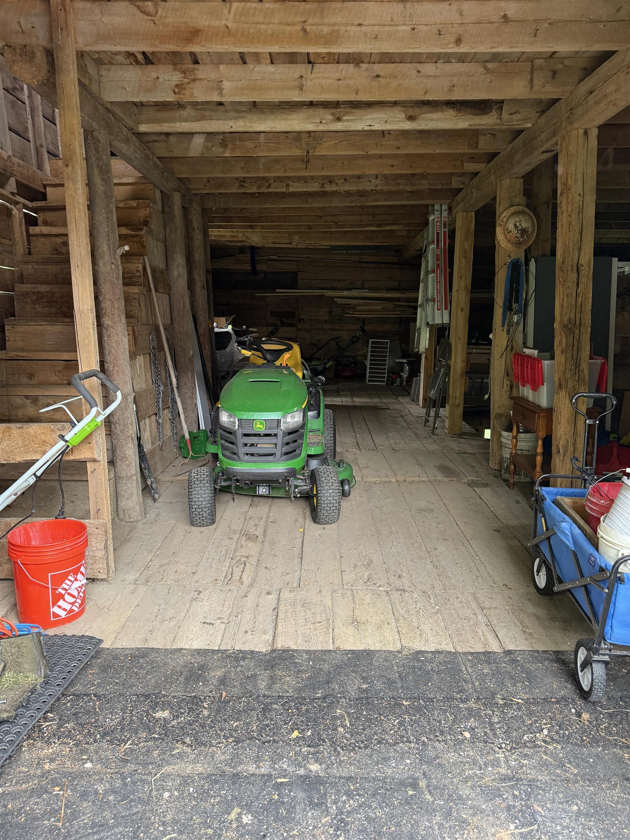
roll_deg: -1.3
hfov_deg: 56.8
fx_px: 582
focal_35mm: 24
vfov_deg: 71.6
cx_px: 315
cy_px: 420
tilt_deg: -10.4
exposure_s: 1/60
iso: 250
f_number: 1.78
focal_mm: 6.76
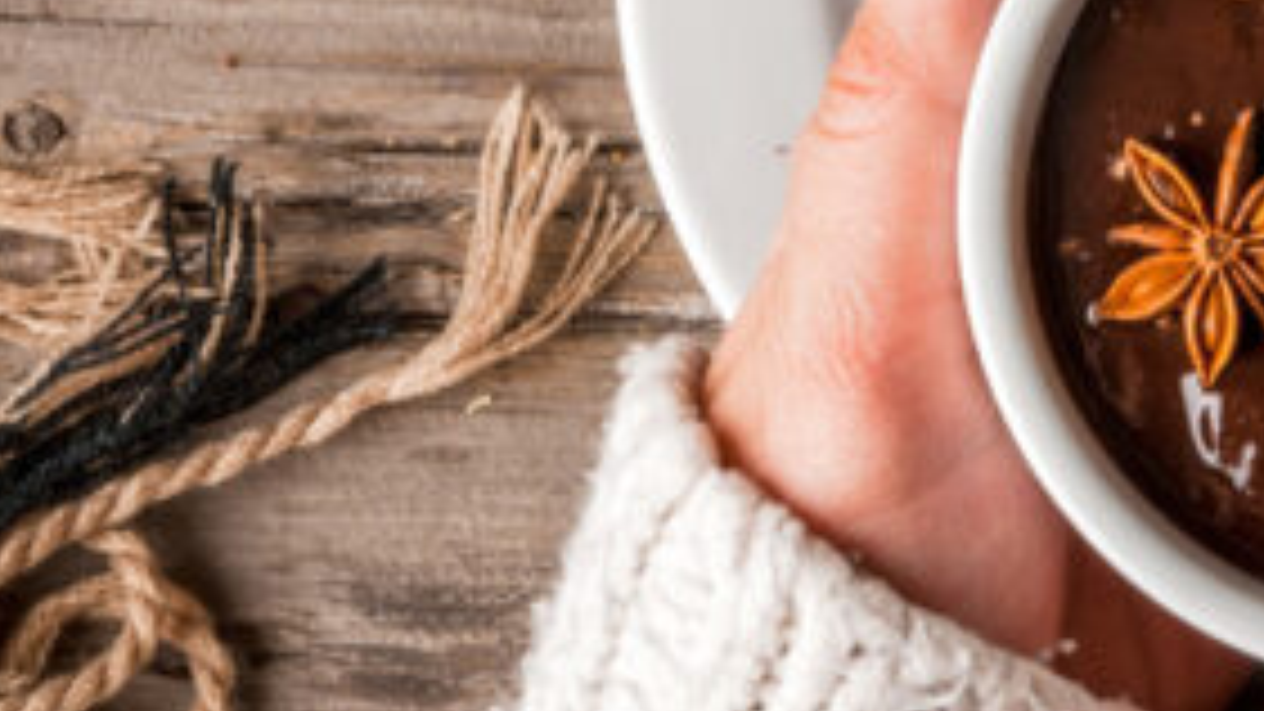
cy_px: -34
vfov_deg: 6.0
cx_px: 1280
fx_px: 6719
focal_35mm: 200
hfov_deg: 10.6
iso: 100
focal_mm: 45
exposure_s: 1/60
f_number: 20
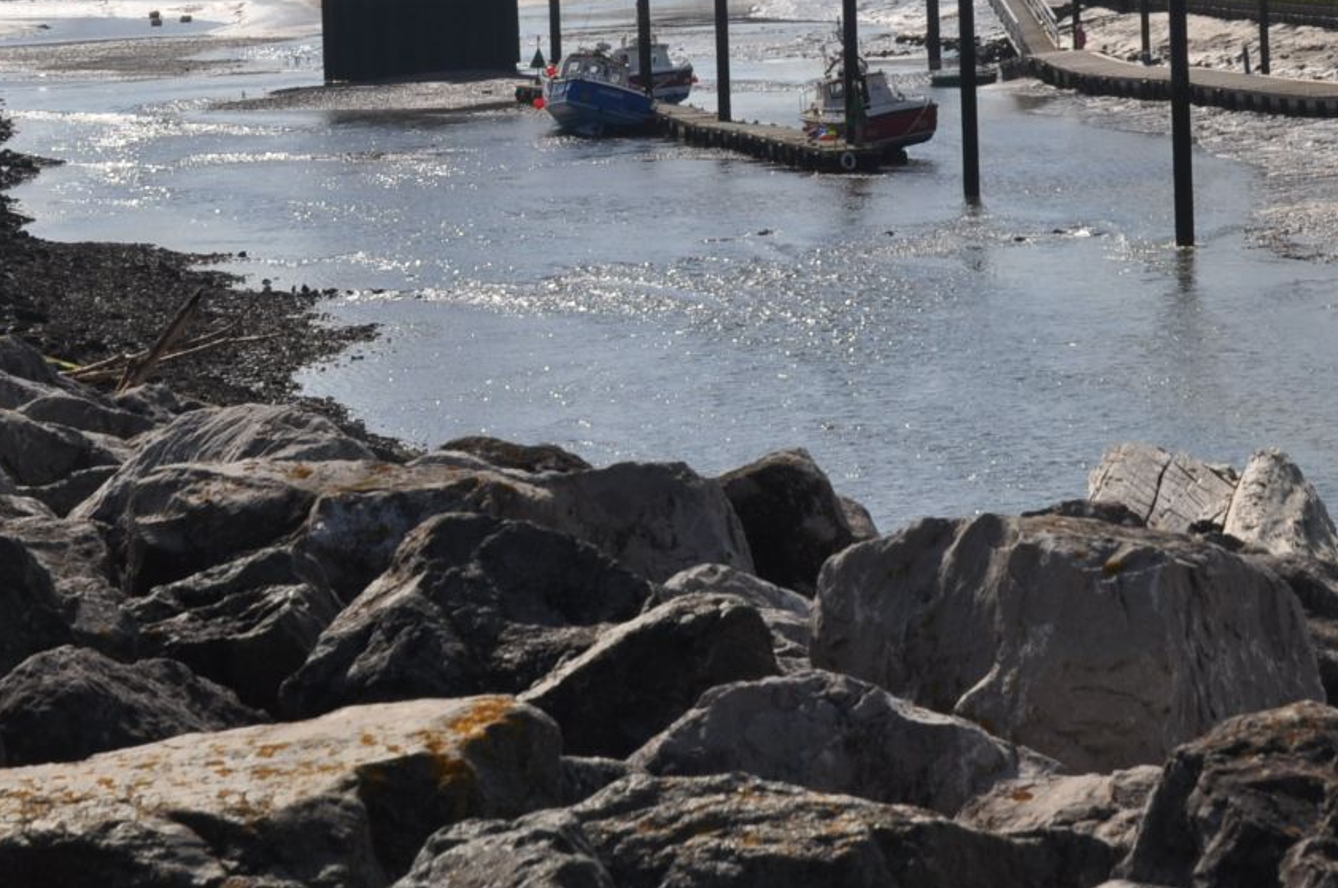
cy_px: -106
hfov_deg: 13.8
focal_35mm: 146
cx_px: 1483
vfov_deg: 9.3
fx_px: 5419
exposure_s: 1/500
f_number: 11
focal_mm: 40
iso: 200
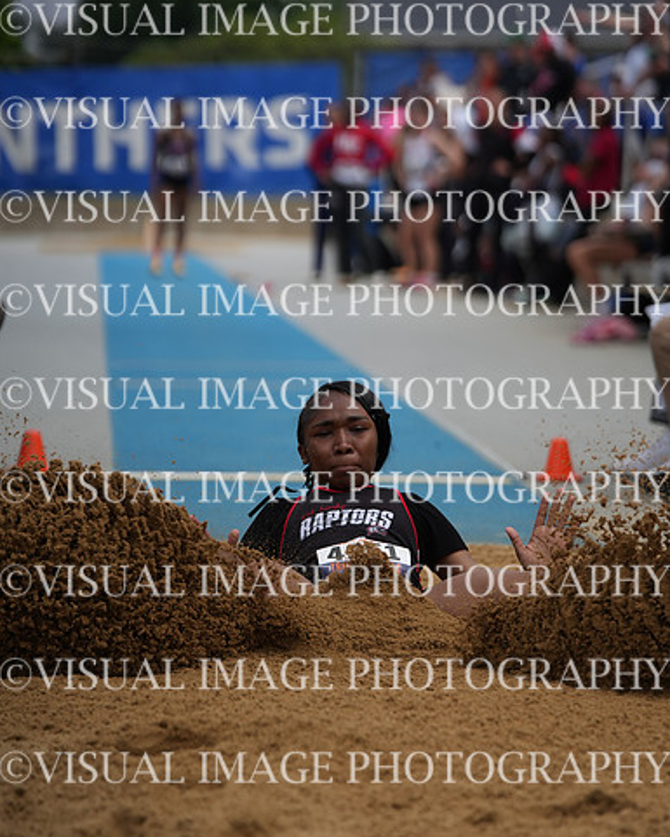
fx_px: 4881
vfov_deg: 9.8
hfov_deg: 7.9
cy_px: 440
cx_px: 335
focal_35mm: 197
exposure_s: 1/8000
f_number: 4
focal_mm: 174
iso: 400
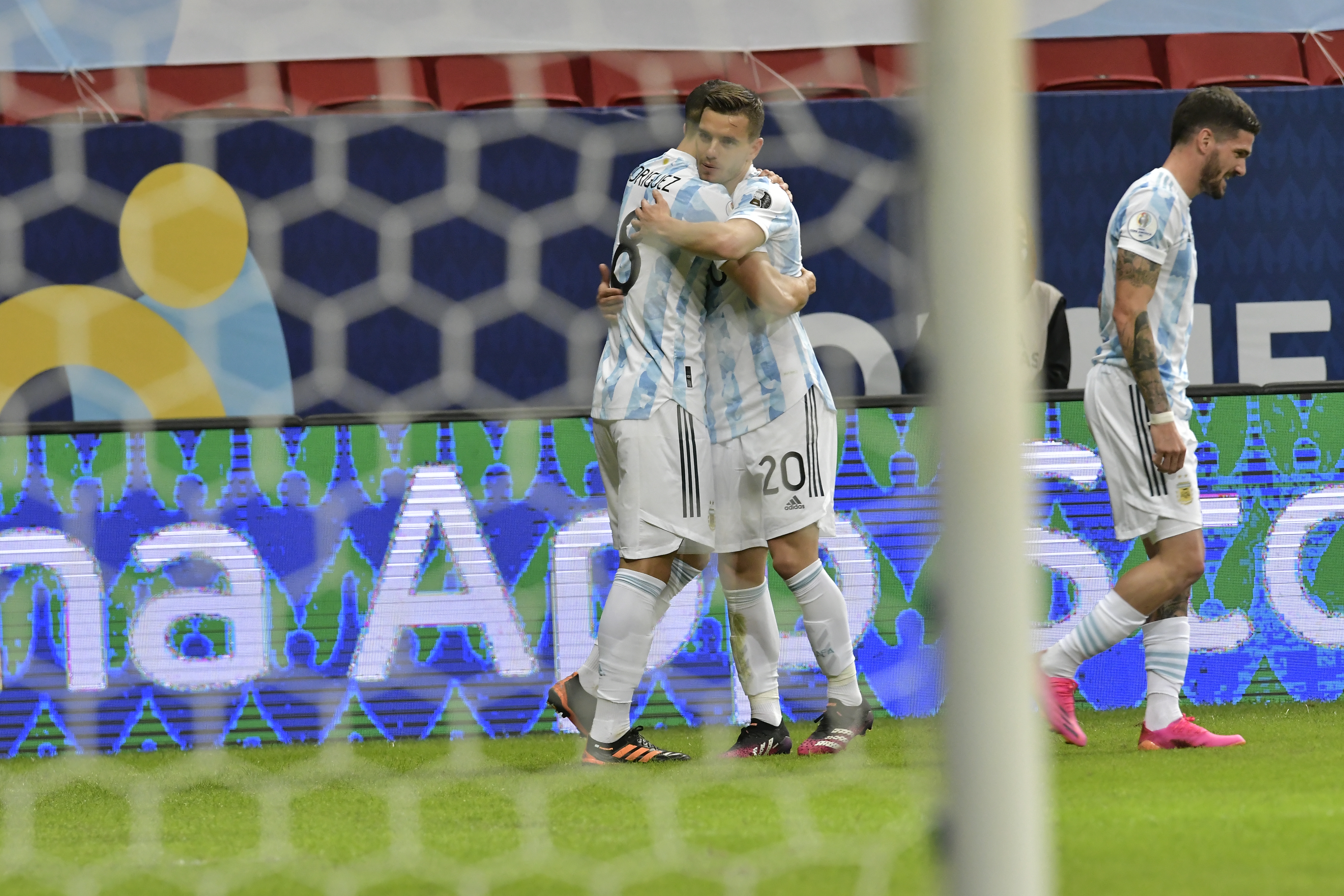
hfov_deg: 3.4
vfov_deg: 2.3
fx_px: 22398
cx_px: 672
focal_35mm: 600
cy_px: 448
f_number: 6.3
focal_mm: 400
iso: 3200
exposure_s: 1/500
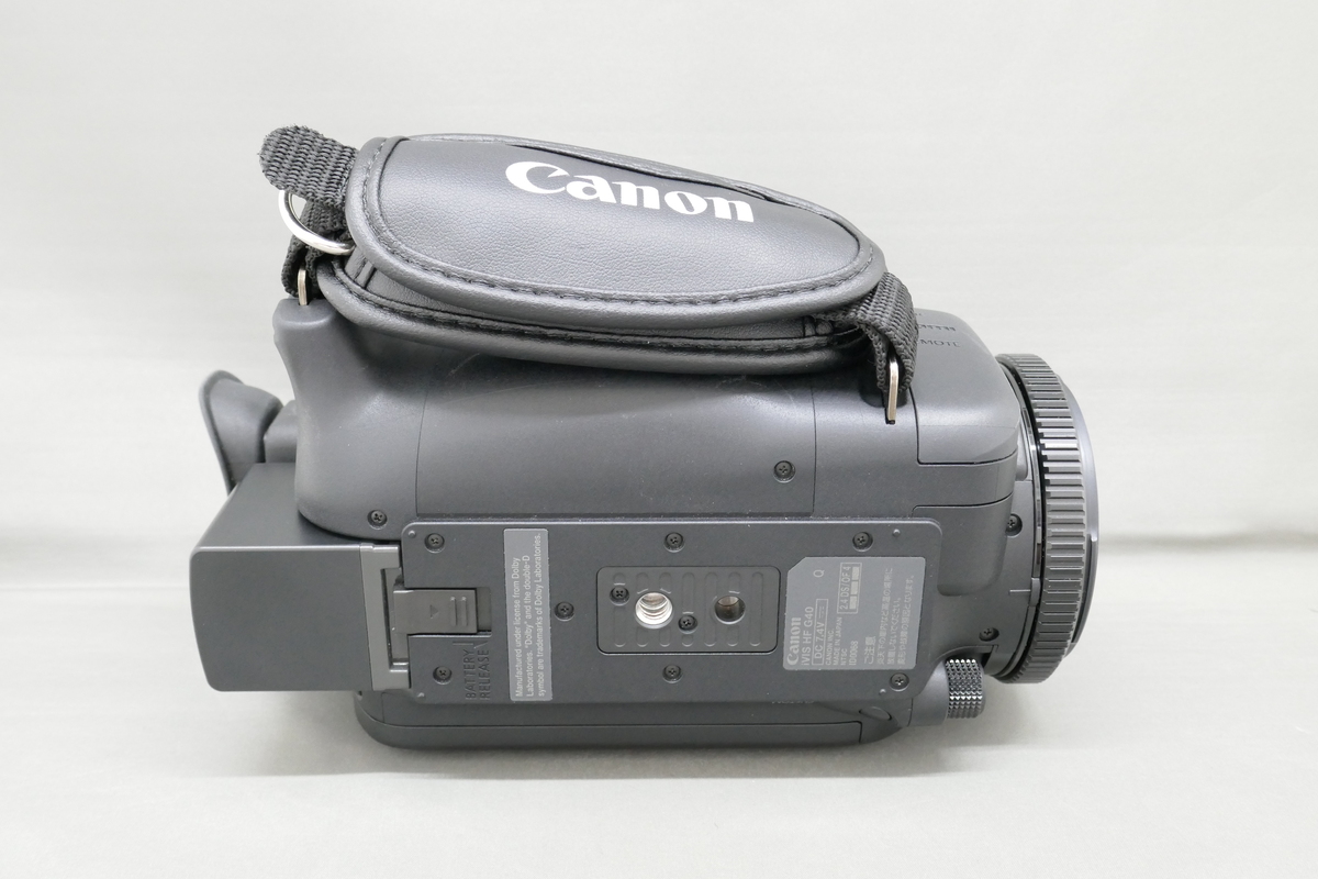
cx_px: 659
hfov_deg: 55.8
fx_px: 1245
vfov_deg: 38.9
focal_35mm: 34
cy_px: 440
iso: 1600
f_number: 5.6
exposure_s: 1/15
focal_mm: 12.5
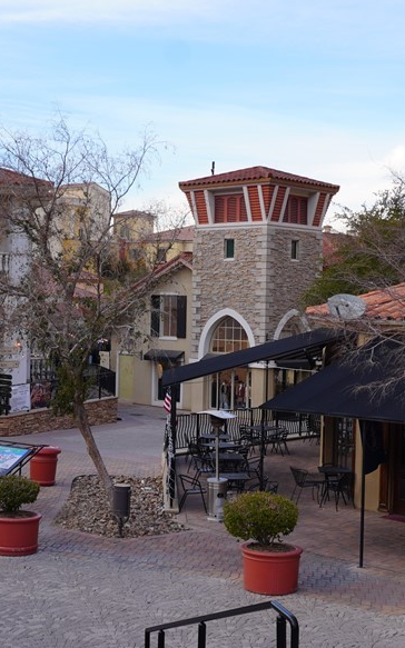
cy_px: 333
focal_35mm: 57
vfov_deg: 35.7
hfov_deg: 22.7
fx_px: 1007
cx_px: 152
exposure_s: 1/60
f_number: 8
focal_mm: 20
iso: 100
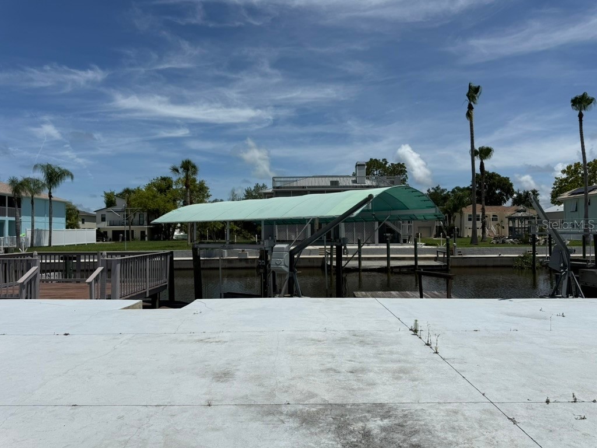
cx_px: 298
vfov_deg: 56.8
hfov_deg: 71.6
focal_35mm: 24
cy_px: 224
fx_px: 414
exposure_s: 1/14286
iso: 80
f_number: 1.78
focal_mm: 6.76
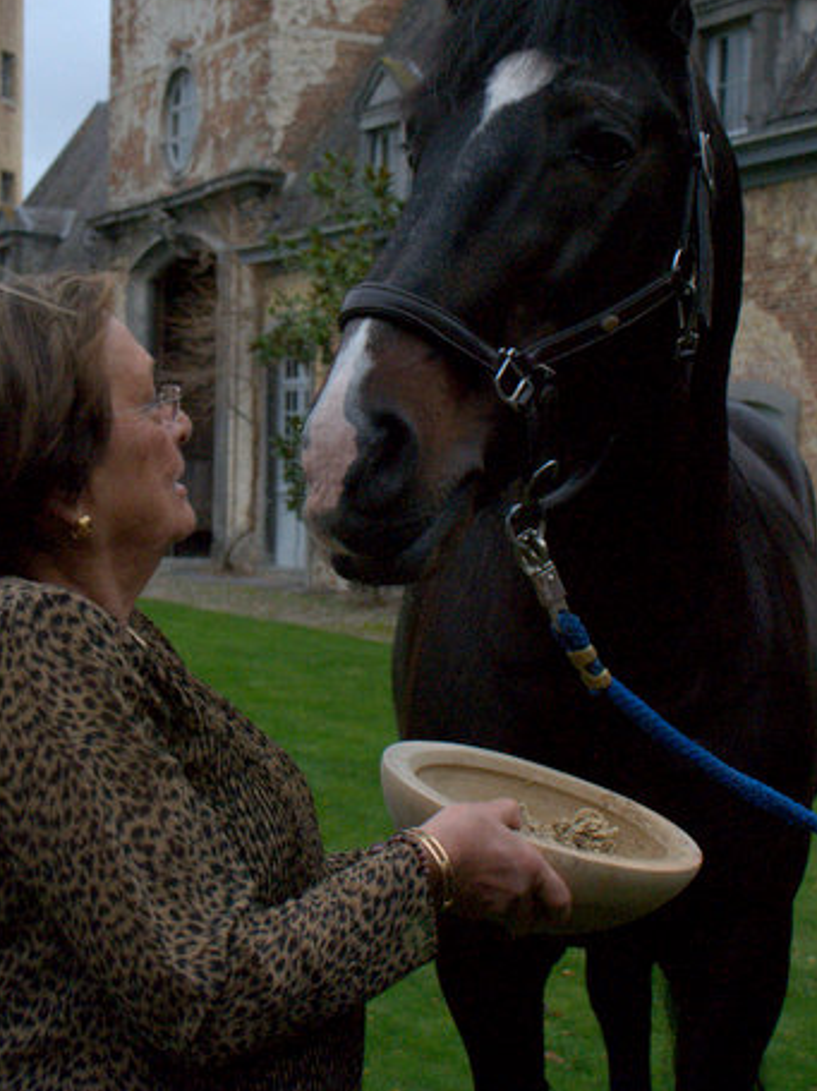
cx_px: 387
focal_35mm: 64
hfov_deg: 22.9
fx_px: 2015
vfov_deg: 30.3
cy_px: 575
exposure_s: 1/400
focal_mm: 28
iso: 1600
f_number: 4
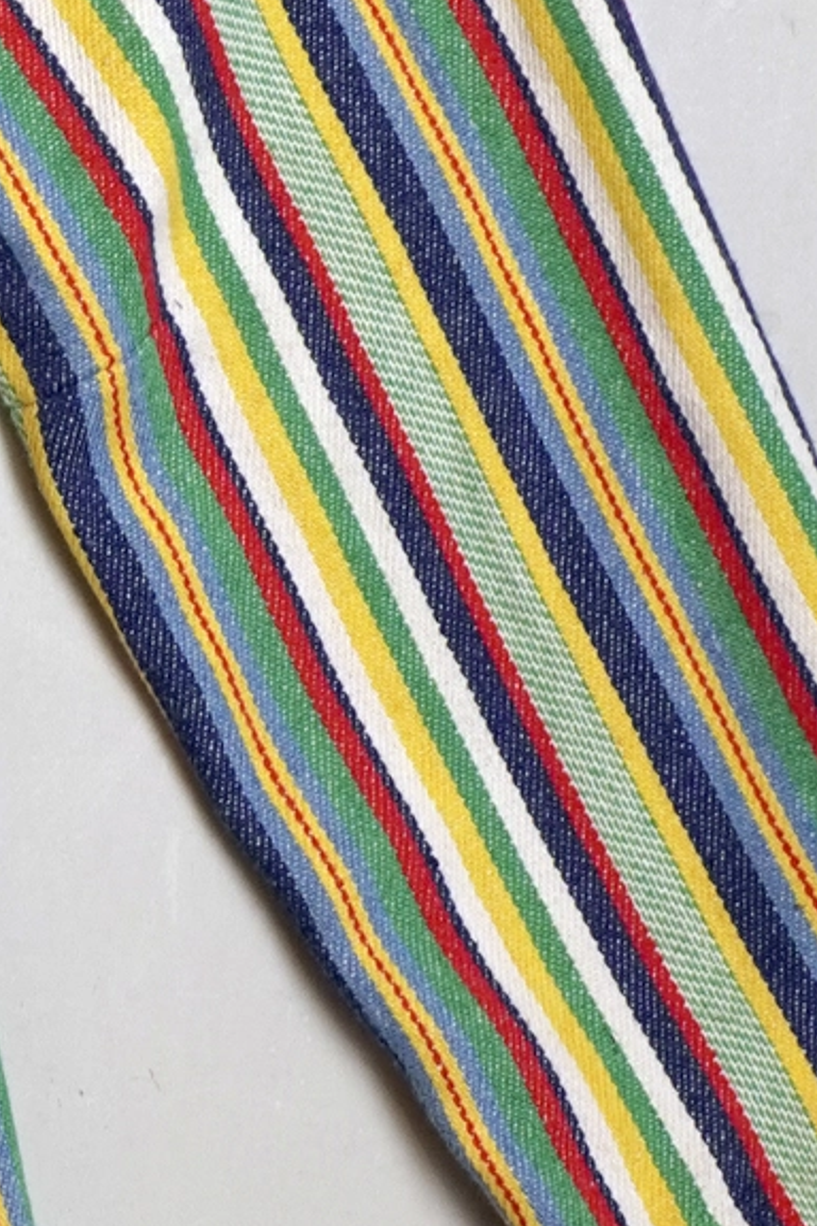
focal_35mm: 240
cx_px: -1108
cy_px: 62
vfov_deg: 8.5
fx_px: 8169
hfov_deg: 5.5
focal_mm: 32
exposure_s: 1/50
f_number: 6.3
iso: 400
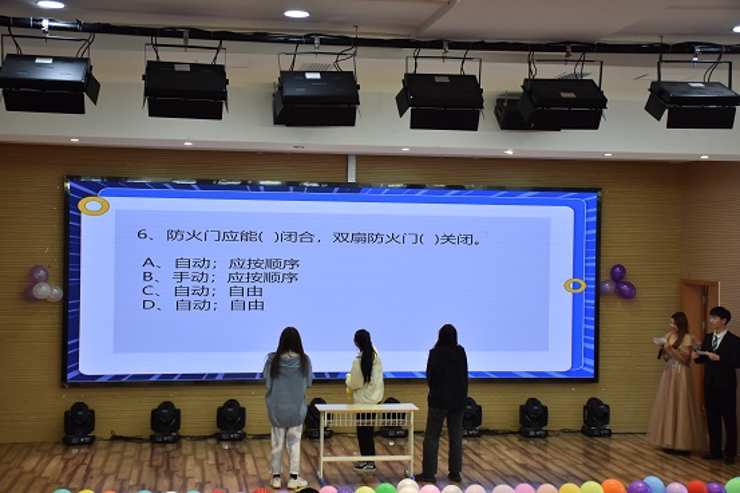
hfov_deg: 37.9
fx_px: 1078
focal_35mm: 52
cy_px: 246
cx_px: 370
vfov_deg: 25.7
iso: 640
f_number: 4.2
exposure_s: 1/250
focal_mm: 35
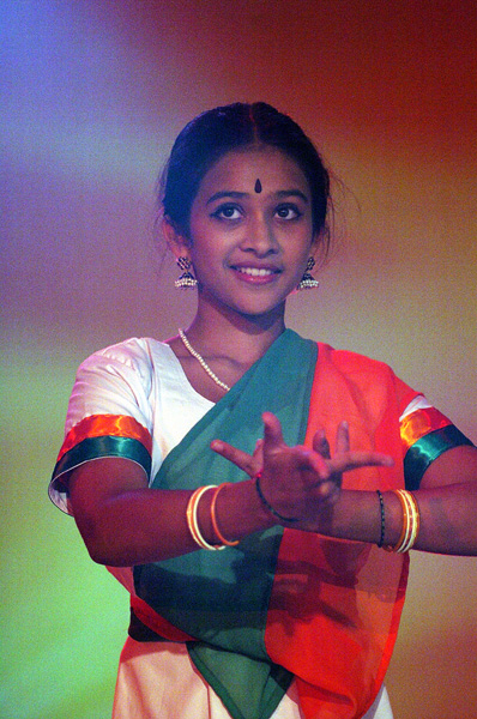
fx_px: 5983
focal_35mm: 300
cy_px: 360
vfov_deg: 6.9
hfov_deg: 4.6
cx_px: 238
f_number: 2.8
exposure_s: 1/160
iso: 800
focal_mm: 200
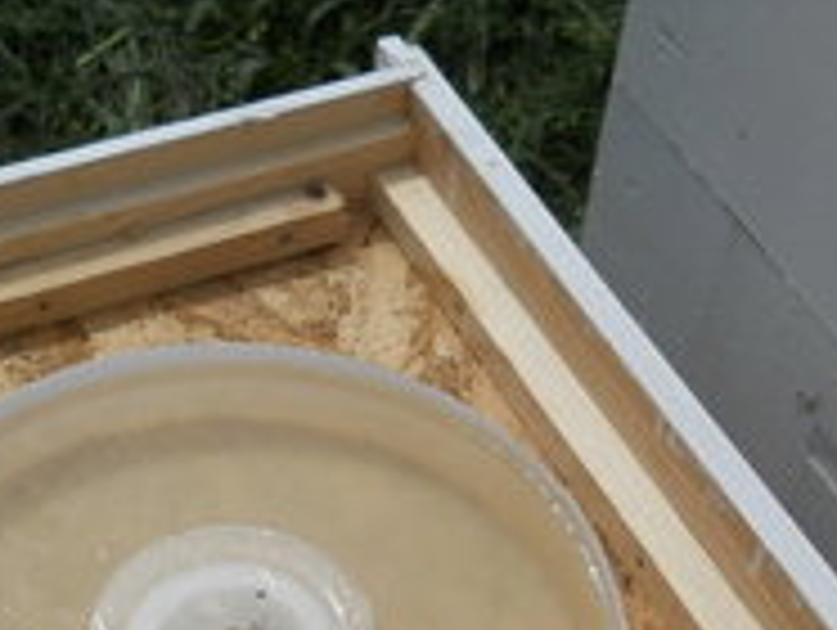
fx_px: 1864
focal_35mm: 77
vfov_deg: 18.8
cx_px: 360
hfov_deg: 25.3
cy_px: 587
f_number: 5.5
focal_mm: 6.72
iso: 80
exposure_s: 1/1000
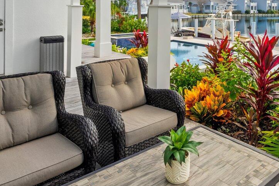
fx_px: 263
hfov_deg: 53.7
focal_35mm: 34
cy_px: 12
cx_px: 204
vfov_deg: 36.1
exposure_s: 1/6
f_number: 13
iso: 100
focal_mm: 12
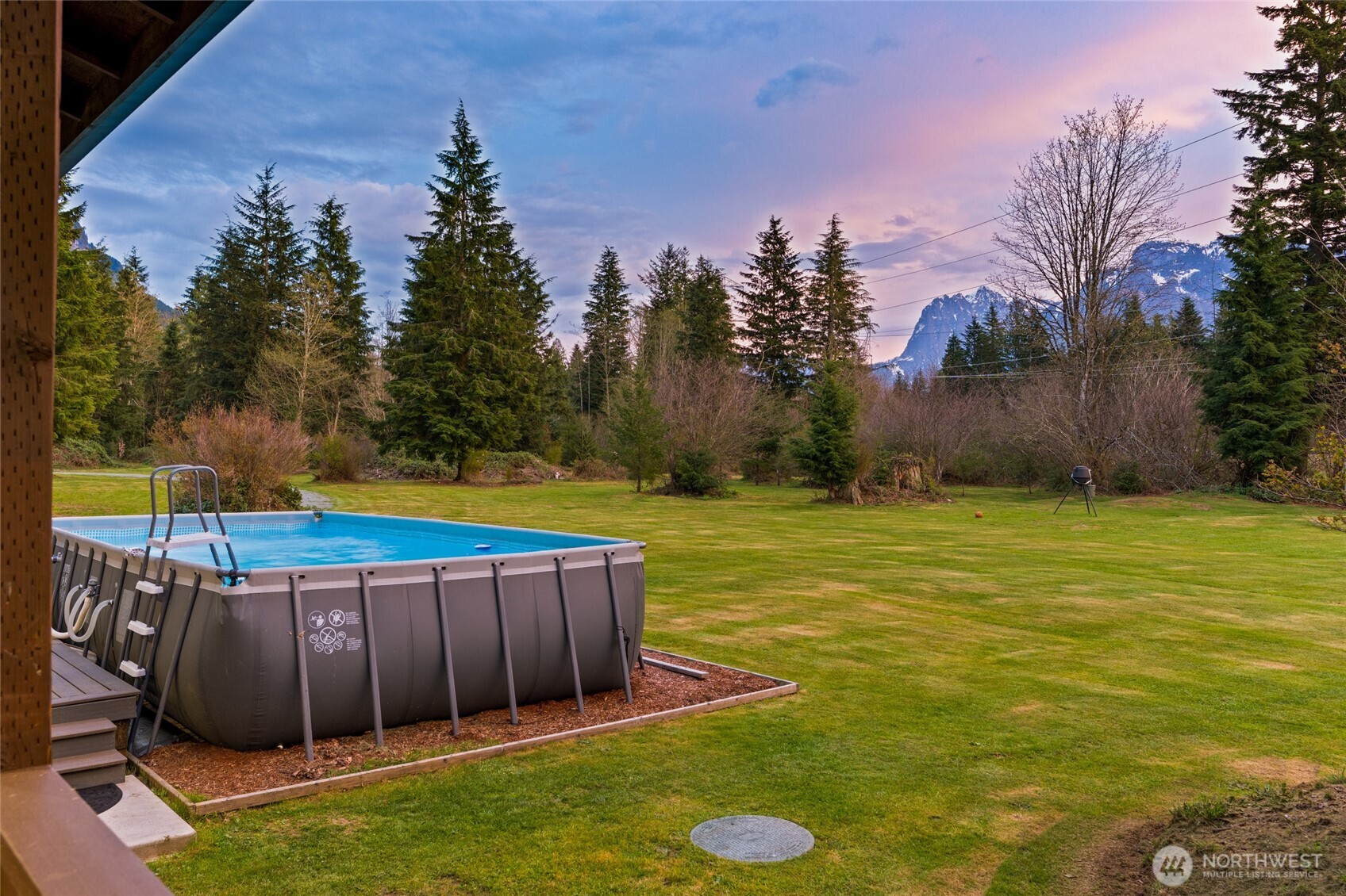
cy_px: 448
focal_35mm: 28
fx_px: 1047
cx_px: 673
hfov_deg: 65.5
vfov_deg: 46.4
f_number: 9
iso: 400
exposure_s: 1/1.25
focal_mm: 28
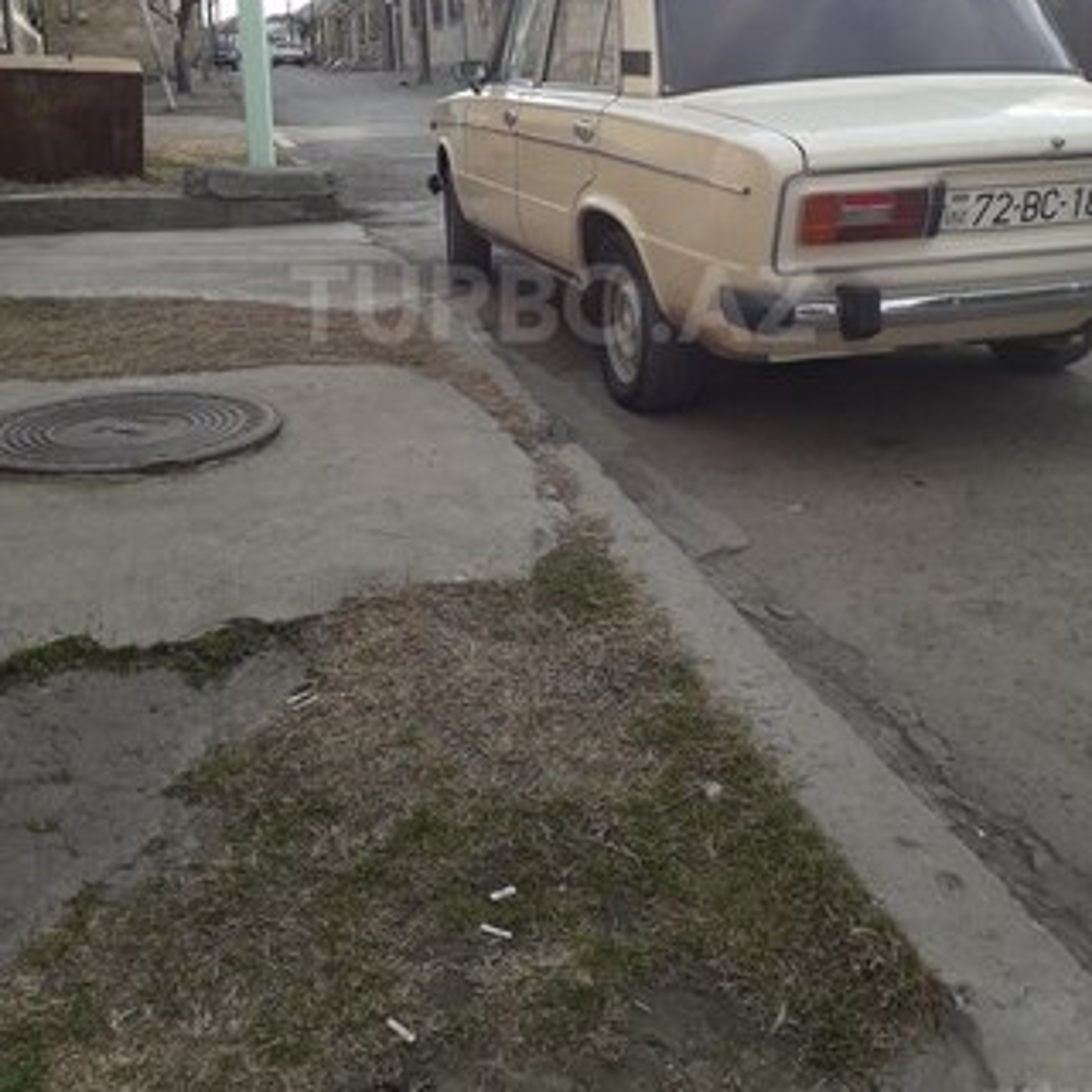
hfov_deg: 44.9
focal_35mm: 37
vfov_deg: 43.8
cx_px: 553
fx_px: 1321
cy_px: 304
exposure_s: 1/695
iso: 40
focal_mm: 3.6
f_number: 1.9
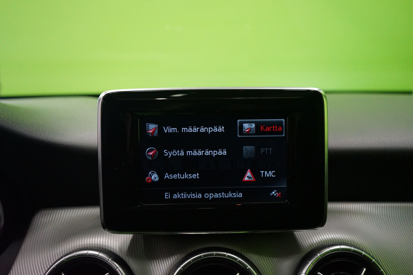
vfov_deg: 35.9
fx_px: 424
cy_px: 138
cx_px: 206
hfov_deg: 51.9
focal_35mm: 37
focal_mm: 37
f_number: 4
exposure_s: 1/60
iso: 5000
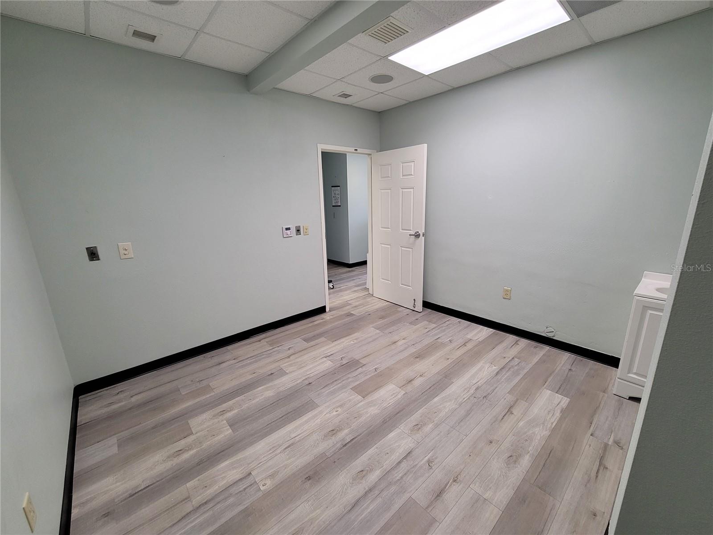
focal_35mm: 13
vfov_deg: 89.9
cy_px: 268
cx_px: 356
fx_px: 268
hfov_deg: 106.2
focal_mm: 2.2
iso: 200
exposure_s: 1/60
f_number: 2.2
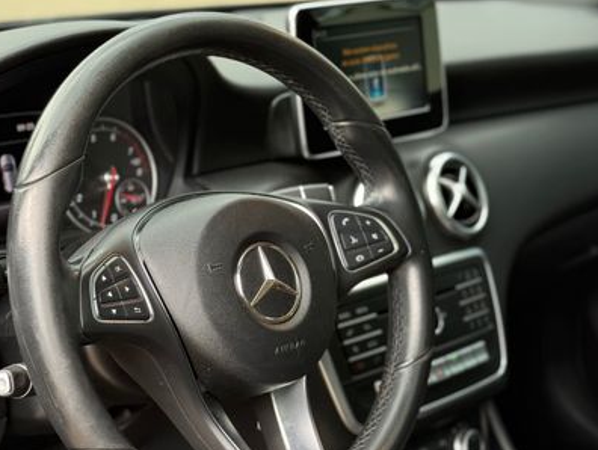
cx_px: 266
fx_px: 986
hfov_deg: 33.7
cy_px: 242
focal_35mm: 57
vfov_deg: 25.7
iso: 160
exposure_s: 1/236
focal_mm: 6.76
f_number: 1.78
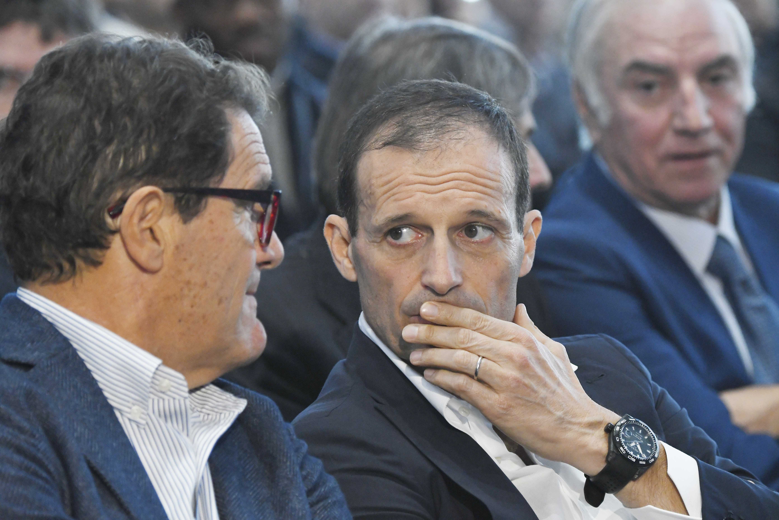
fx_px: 7140
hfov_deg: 6.2
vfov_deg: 4.2
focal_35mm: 330
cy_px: 260
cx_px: 390
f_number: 5.3
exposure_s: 1/400
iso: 2000
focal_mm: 220
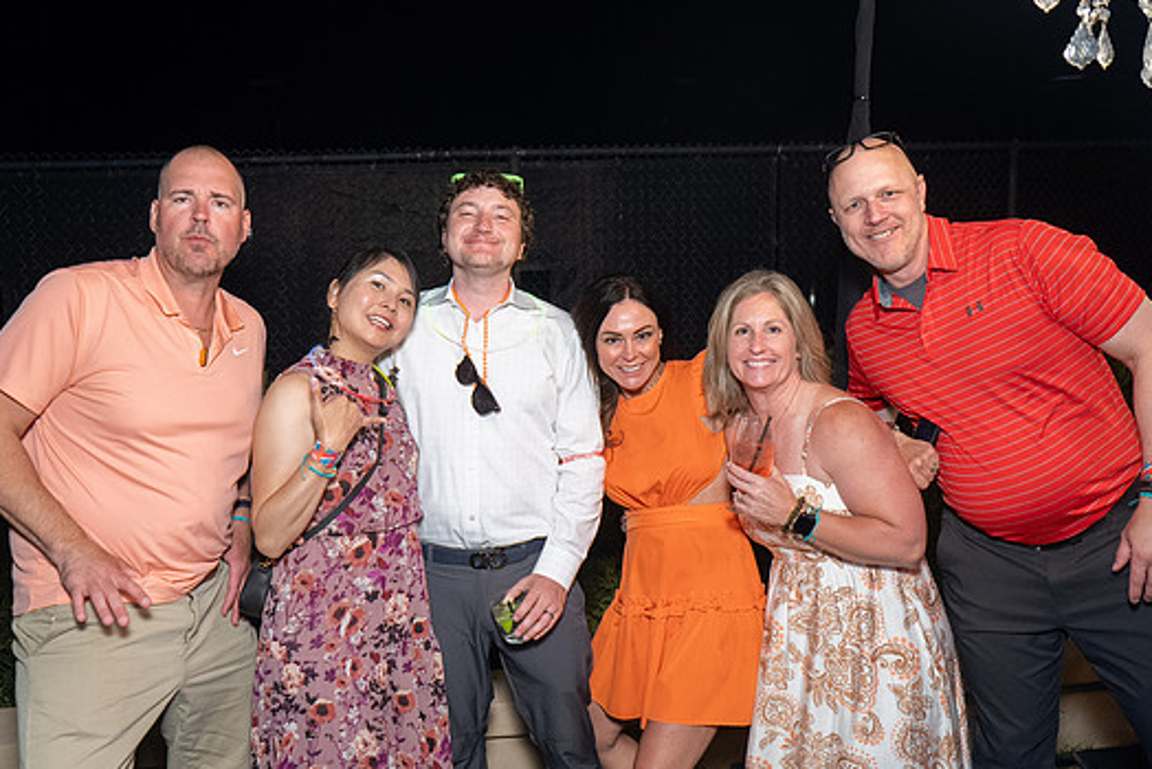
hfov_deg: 60.2
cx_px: 528
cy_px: 401
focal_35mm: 31
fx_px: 993
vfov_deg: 42.4
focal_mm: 28
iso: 3200
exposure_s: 1/80
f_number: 4
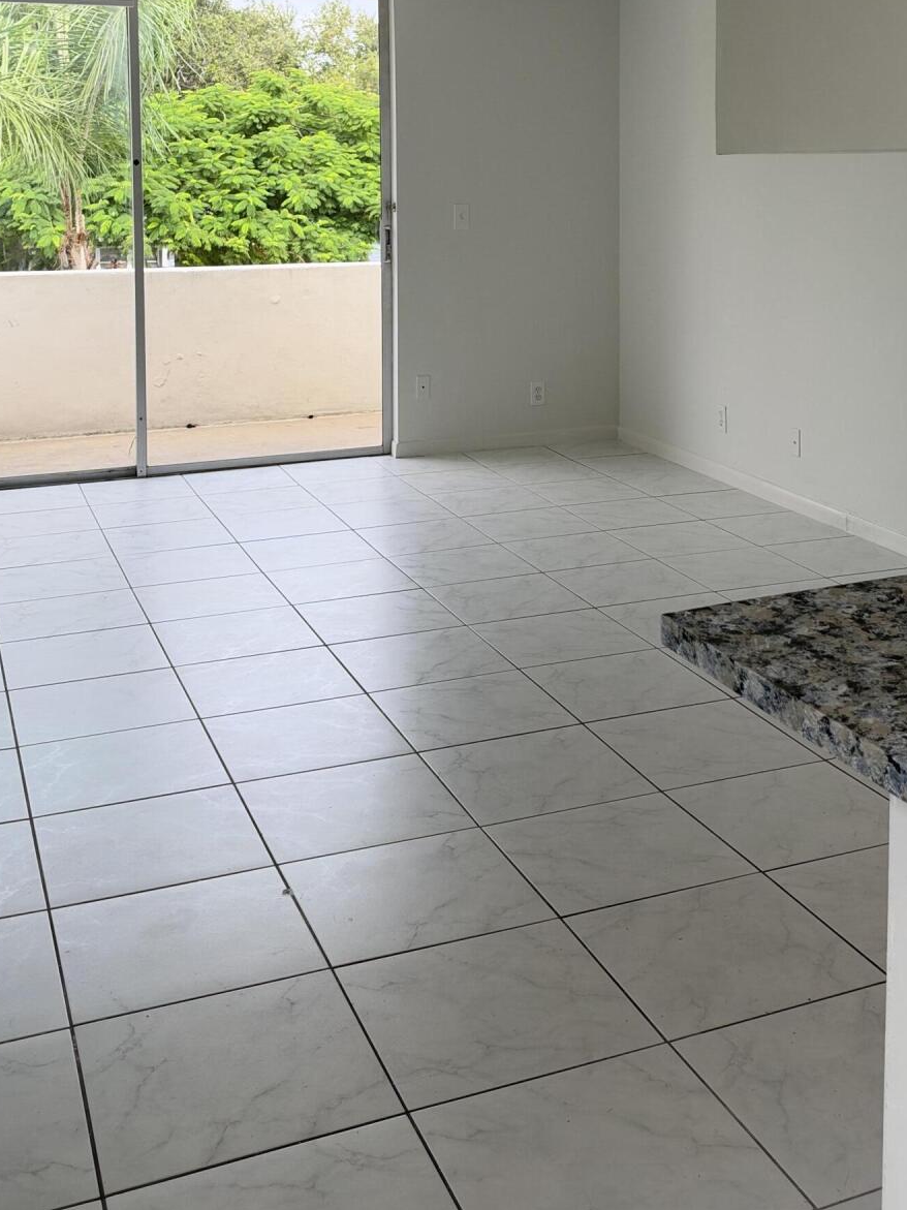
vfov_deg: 43.7
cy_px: 246
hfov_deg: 34.9
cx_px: 580
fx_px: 1433
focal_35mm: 41
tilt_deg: -2.9
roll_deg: +0.2
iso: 64
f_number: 1.8
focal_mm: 6.93
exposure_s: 1/762
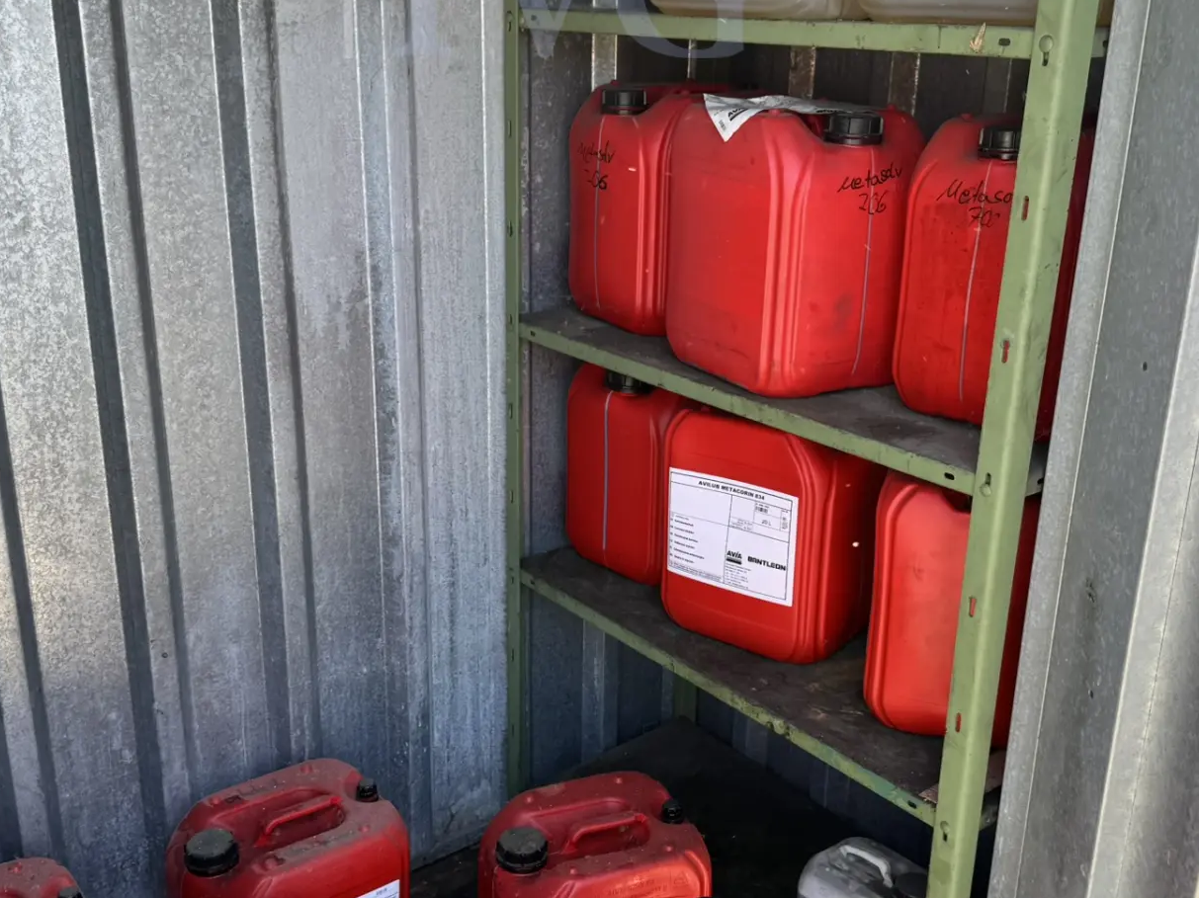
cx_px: 614
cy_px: 480
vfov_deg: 37.7
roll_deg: -0.9
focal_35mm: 38
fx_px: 1316
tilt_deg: -19.4
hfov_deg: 49.0
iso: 80
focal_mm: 6.76
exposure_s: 1/190
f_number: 1.78
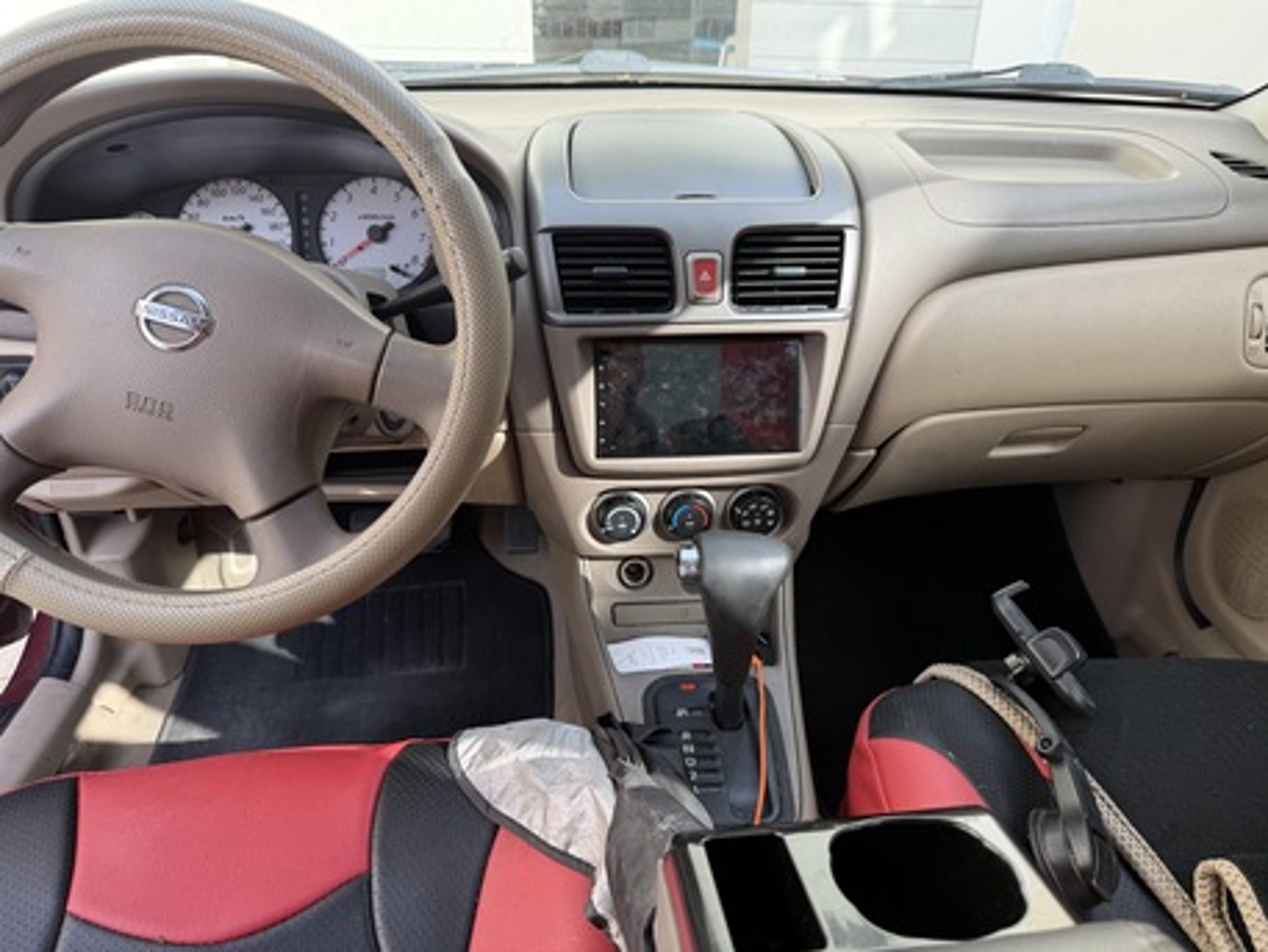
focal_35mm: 24
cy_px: 476
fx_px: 879
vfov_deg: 56.8
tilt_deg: -27.8
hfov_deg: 71.6
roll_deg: -0.7
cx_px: 634
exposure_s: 1/197
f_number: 1.78
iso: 64
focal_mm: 6.76
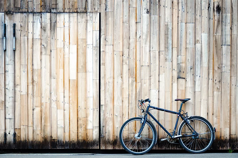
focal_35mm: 75
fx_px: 495
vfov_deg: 18.1
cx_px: 119
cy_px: 79
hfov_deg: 27.0
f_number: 5
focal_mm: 50
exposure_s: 1/400
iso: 200
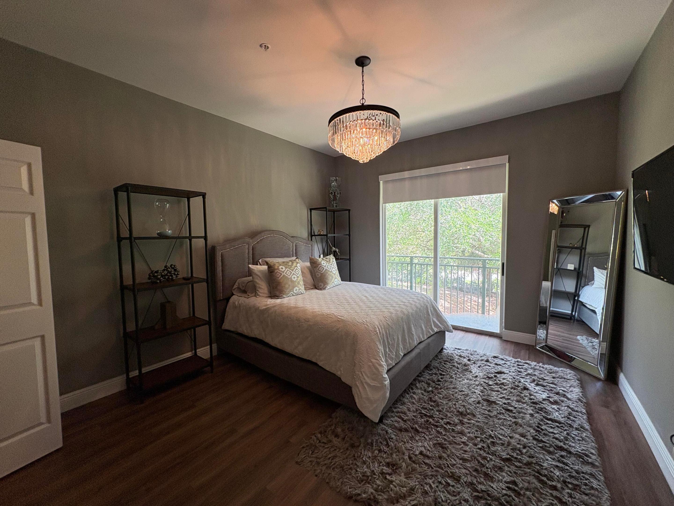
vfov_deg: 85.7
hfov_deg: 102.1
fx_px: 273
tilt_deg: -3.0
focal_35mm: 14
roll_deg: +0.9
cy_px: 253
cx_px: 337
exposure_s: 1/120
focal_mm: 2.22
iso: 125
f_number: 2.2
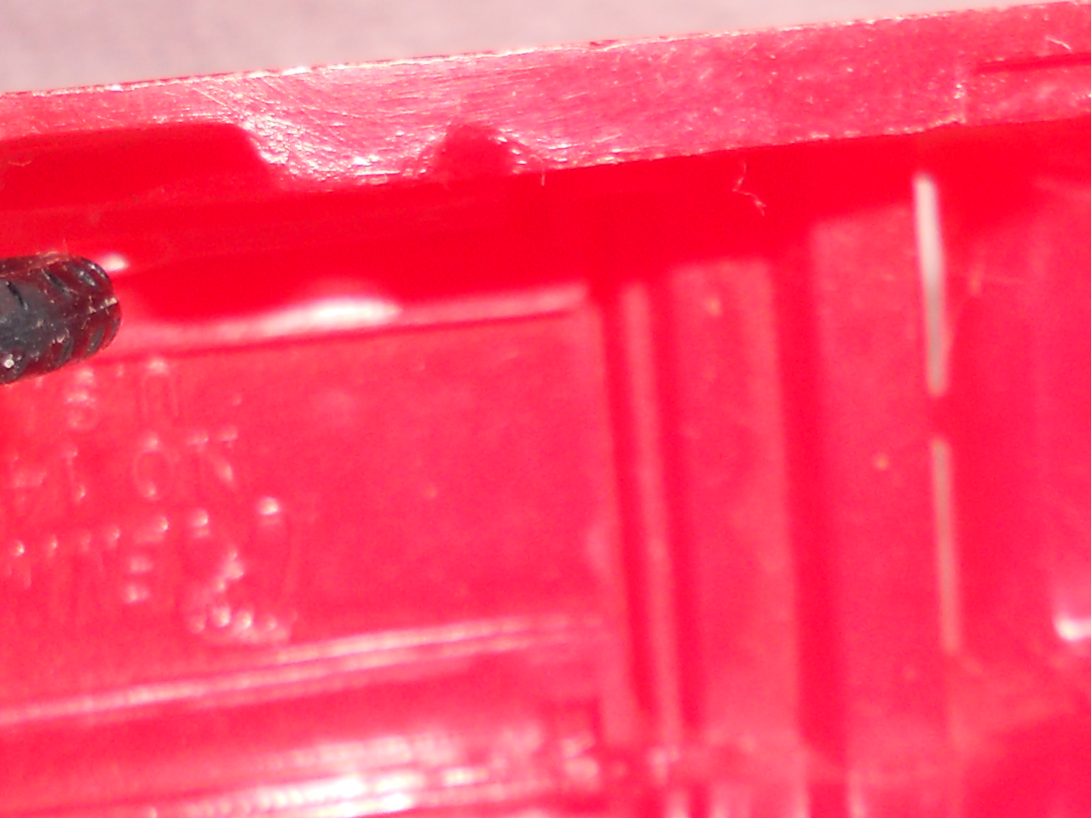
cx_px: 692
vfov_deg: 14.6
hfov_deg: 19.6
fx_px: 3152
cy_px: 800
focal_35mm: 100
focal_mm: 5.8
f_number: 8.8
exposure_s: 1/25
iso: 80
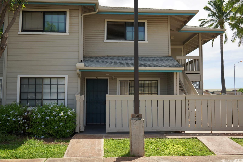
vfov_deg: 36.9
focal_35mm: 36
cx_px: 122
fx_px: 243
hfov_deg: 53.1
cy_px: 81
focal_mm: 36
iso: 250
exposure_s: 1/1600
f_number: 4
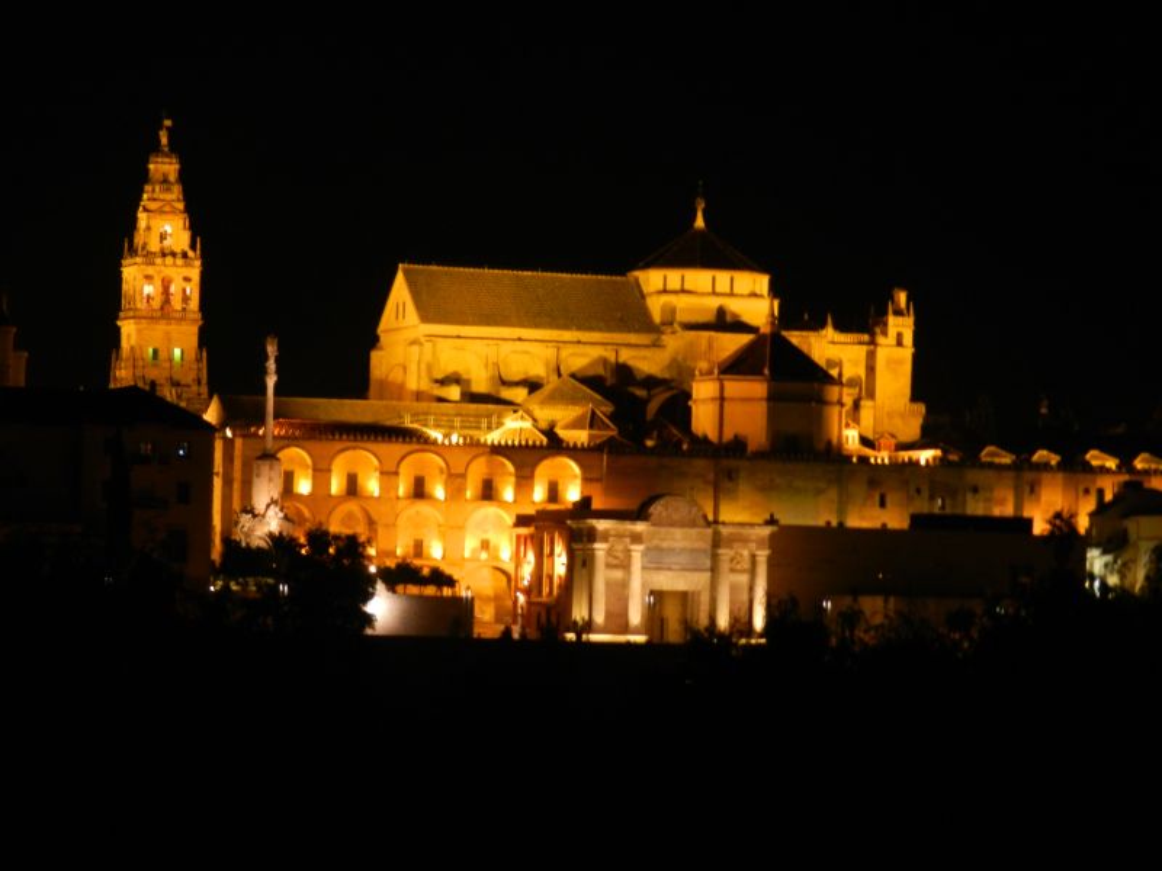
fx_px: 4867
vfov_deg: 10.2
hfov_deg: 13.6
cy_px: 436
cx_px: 581
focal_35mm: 145
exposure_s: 1/2.5
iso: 400
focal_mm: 25.7
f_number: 5.1
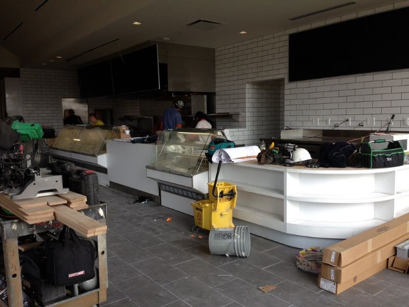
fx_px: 390
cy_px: 154
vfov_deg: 42.9
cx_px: 204
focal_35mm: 33
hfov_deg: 55.4
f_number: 2.4
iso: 64
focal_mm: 4.12
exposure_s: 1/256
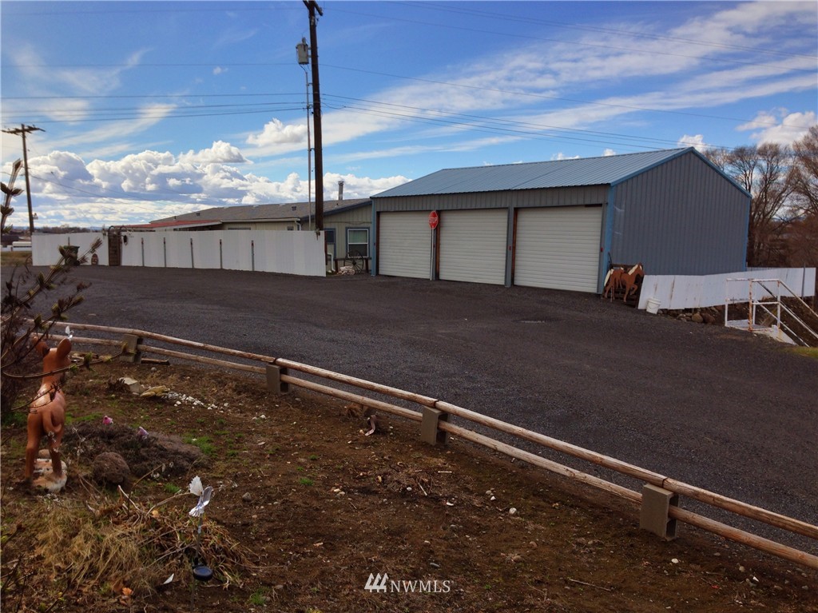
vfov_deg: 42.9
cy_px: 306
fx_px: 779
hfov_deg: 55.4
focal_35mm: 33
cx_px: 409
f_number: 2.4
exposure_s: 1/4926
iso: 50
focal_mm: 4.12
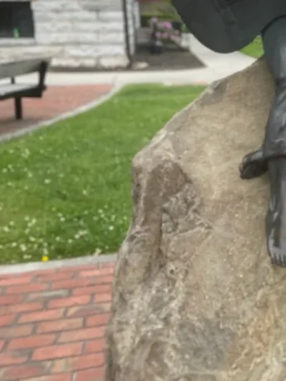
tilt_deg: -9.5
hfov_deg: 23.6
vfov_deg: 32.9
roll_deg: +0.8
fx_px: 639
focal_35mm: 58
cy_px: 125
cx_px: 316
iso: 32
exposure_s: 1/702
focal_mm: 4.25
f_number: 1.8
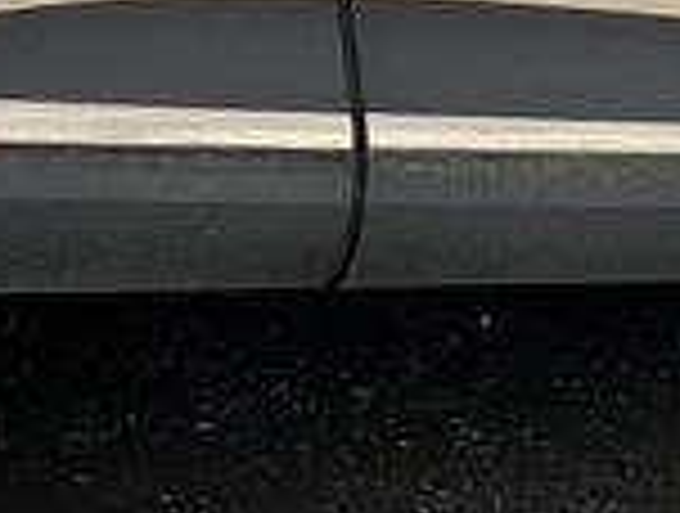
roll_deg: -1.9
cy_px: -504
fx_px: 2914
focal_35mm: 148
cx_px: 441
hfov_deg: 13.3
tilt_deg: -15.8
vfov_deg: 9.4
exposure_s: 1/1168
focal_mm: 3
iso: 25
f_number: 1.8
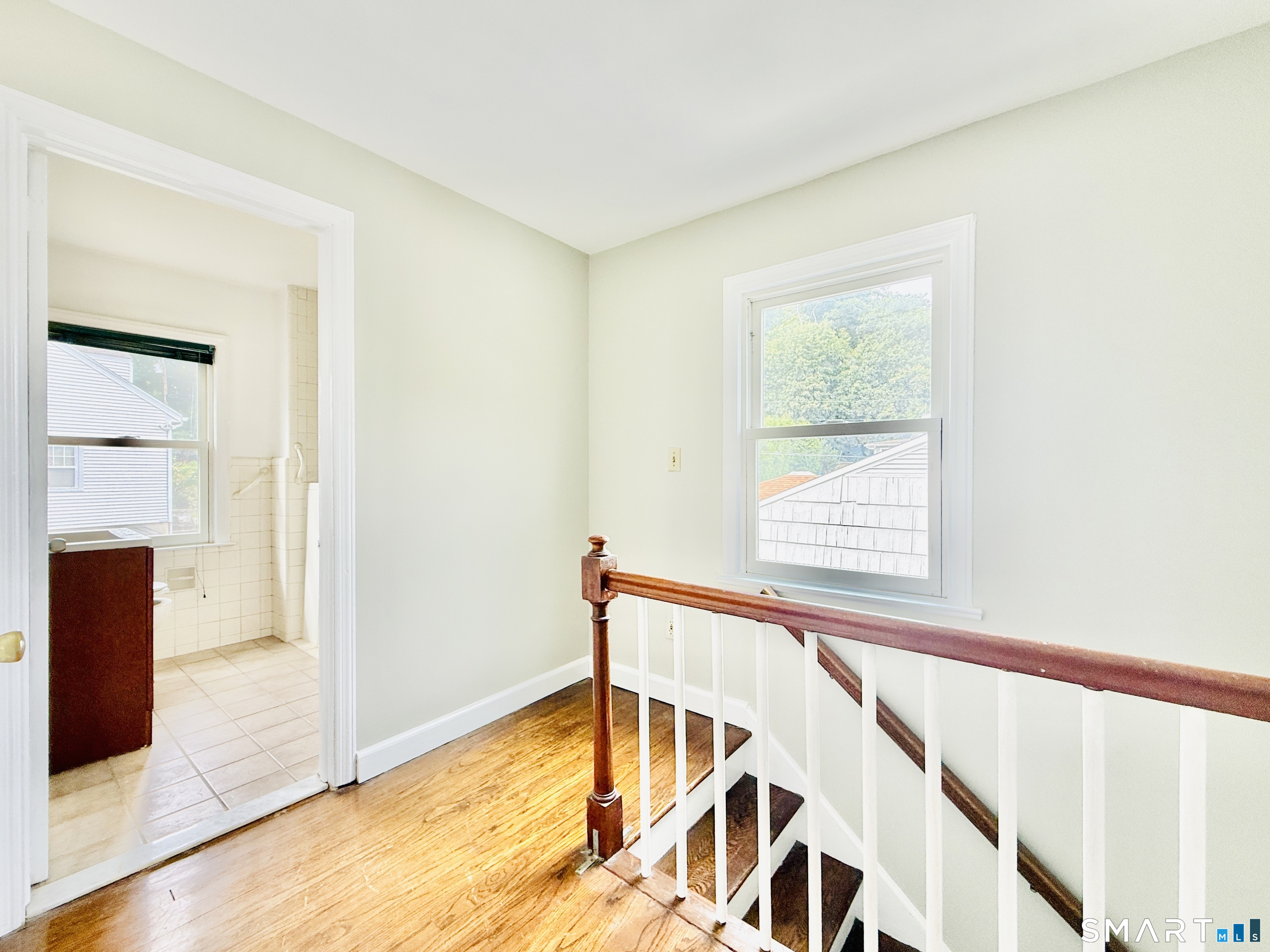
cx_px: 635
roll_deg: +1.2
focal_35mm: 14
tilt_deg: +0.1
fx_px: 514
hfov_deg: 102.1
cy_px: 476
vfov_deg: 85.7
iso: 80
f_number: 2.2
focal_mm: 2.22
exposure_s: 1/99
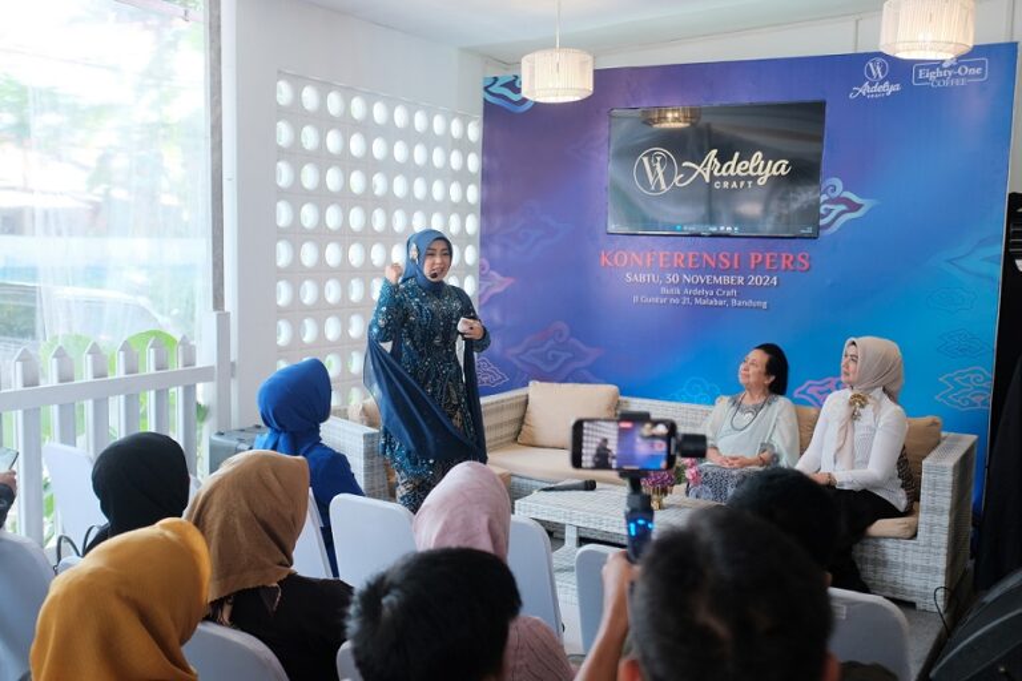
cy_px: 340
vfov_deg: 37.9
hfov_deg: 54.4
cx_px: 511
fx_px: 994
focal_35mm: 35
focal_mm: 23
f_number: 2.8
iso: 800
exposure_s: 1/100
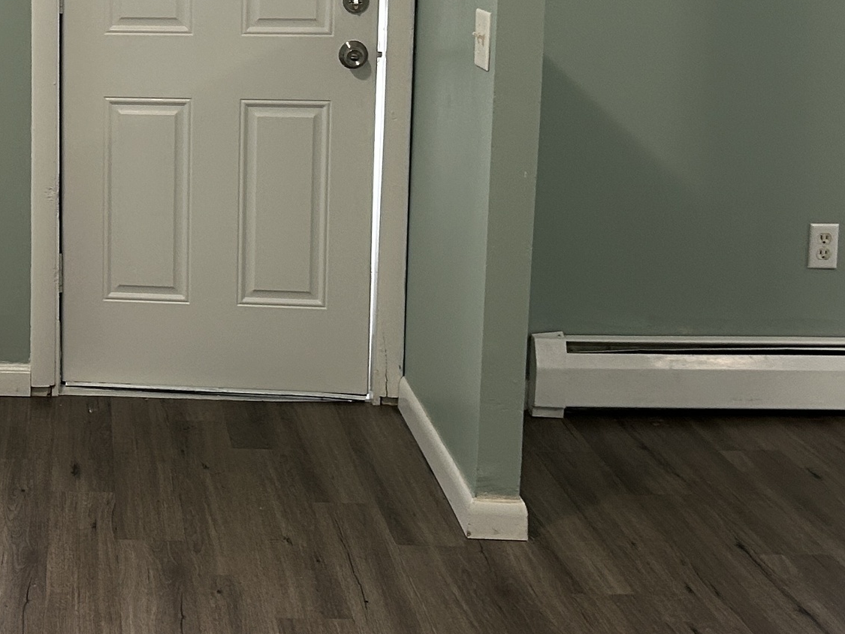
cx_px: 41
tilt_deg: -5.2
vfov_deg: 20.5
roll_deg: +0.1
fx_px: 1733
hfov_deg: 26.2
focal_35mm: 71
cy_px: 115
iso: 125
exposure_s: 1/60
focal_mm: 5.7
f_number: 1.5
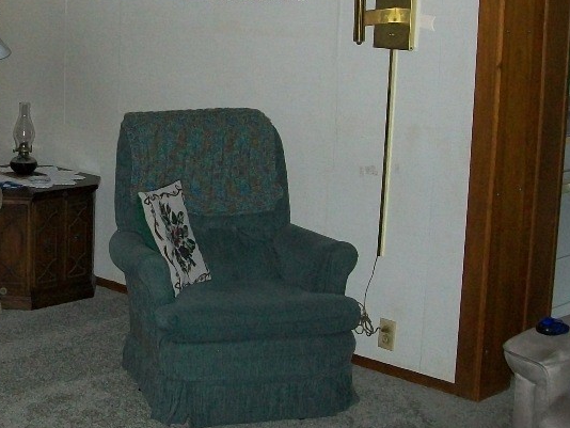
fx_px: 1137
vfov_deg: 21.1
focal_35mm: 69
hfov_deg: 27.4
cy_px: 107
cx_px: 86
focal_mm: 6
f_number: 2.7
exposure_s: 1/60
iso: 160
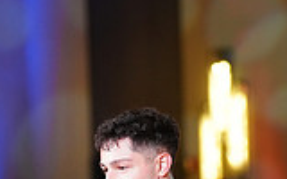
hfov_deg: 5.3
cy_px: 428
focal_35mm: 396
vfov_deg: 3.3
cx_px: 78
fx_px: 3097
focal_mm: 107
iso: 1600
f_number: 2.8
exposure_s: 1/400
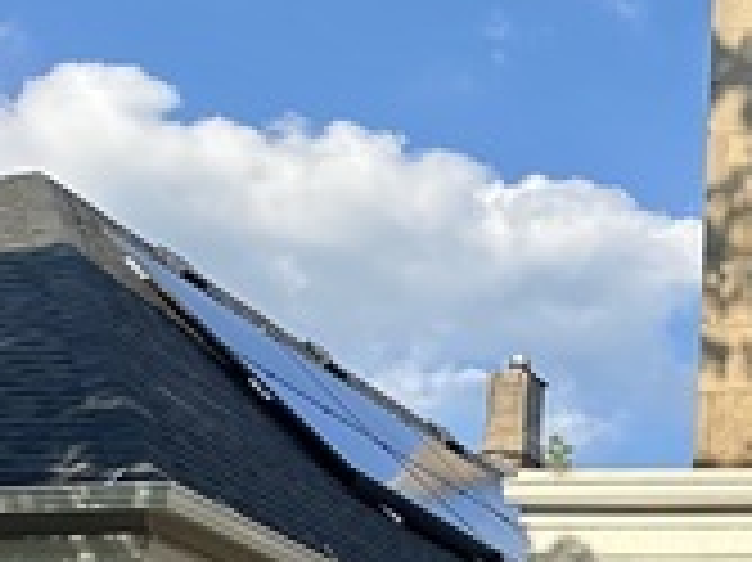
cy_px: 787
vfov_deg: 14.5
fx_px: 2084
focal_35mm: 96
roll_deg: -0.1
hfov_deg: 16.4
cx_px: 1430
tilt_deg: +8.4
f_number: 1.78
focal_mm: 6.86
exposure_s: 1/1587
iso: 80
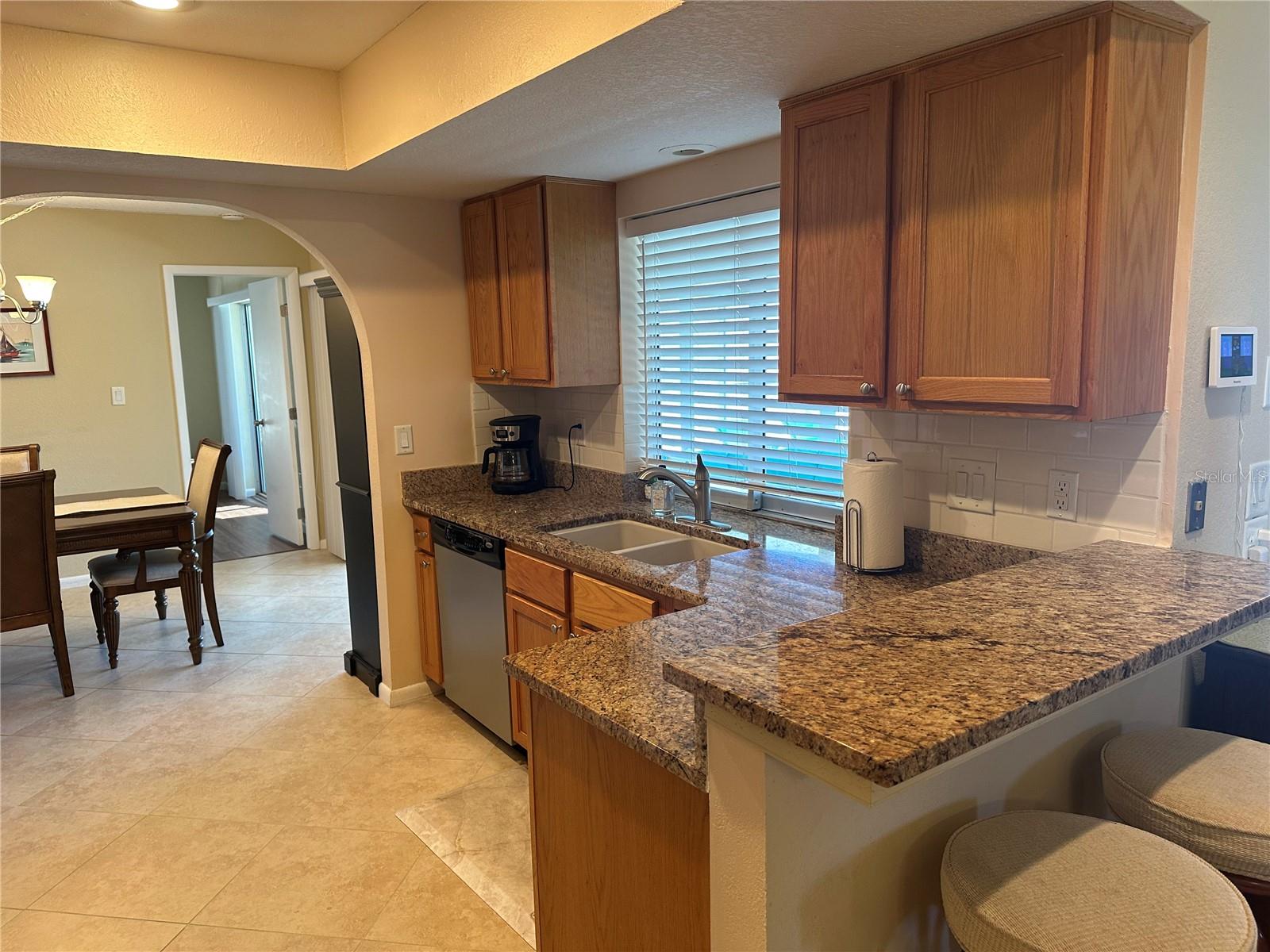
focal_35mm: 24
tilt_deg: -8.8
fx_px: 881
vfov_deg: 56.8
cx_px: 635
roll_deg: +1.2
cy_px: 476
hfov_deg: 71.6
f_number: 1.78
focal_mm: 6.86
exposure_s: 1/60
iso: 160
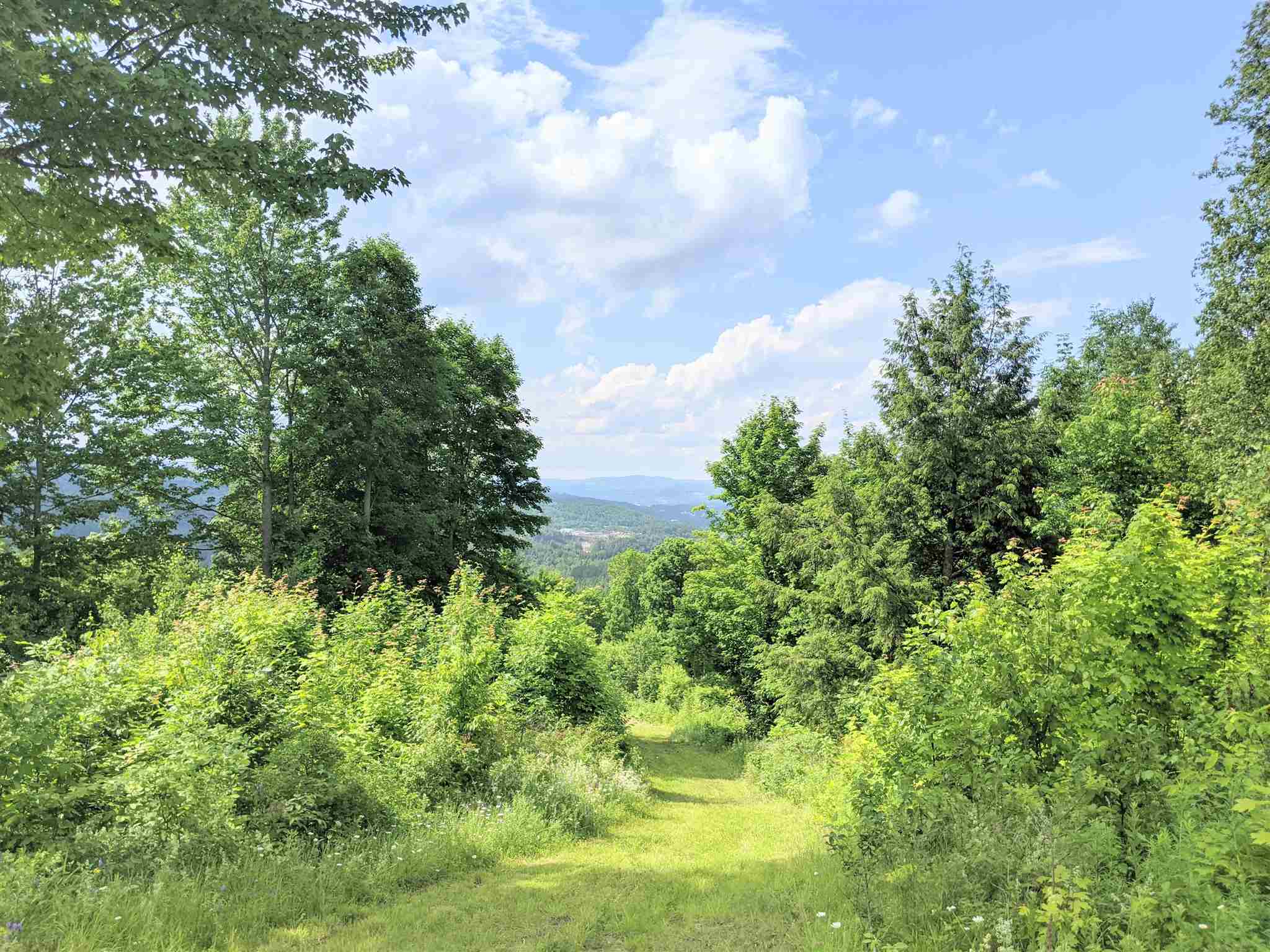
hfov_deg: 65.3
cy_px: 476
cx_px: 635
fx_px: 991
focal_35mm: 27
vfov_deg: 51.4
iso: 62
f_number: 1.8
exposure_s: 1/4695
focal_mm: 4.44
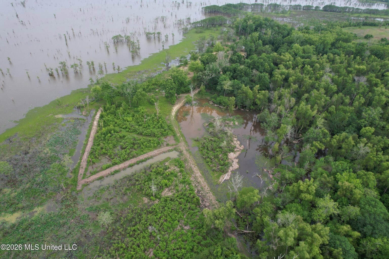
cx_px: 194
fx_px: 238
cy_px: 130
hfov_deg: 78.6
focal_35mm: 22
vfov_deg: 57.2
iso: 100
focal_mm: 8.4
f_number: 2.8
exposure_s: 1/320
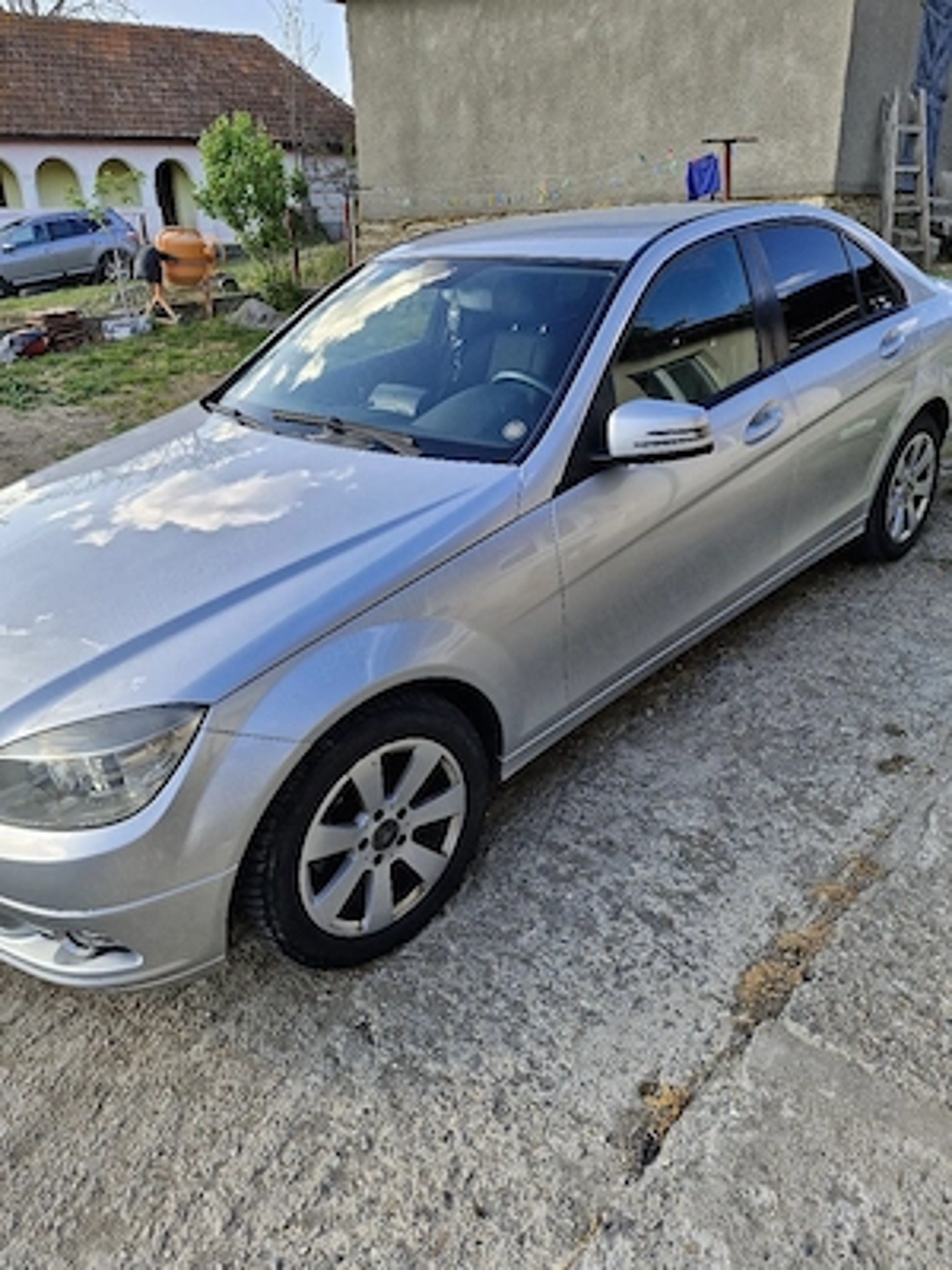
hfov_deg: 58.9
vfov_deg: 73.9
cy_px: 635
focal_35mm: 23
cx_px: 476
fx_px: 843
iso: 50
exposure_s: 1/370
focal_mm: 5.54
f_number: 1.8
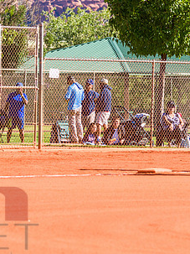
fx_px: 2453
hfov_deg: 4.4
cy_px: 143
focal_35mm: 335
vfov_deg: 5.9
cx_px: 130
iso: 400
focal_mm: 150
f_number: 5.6
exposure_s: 1/1600
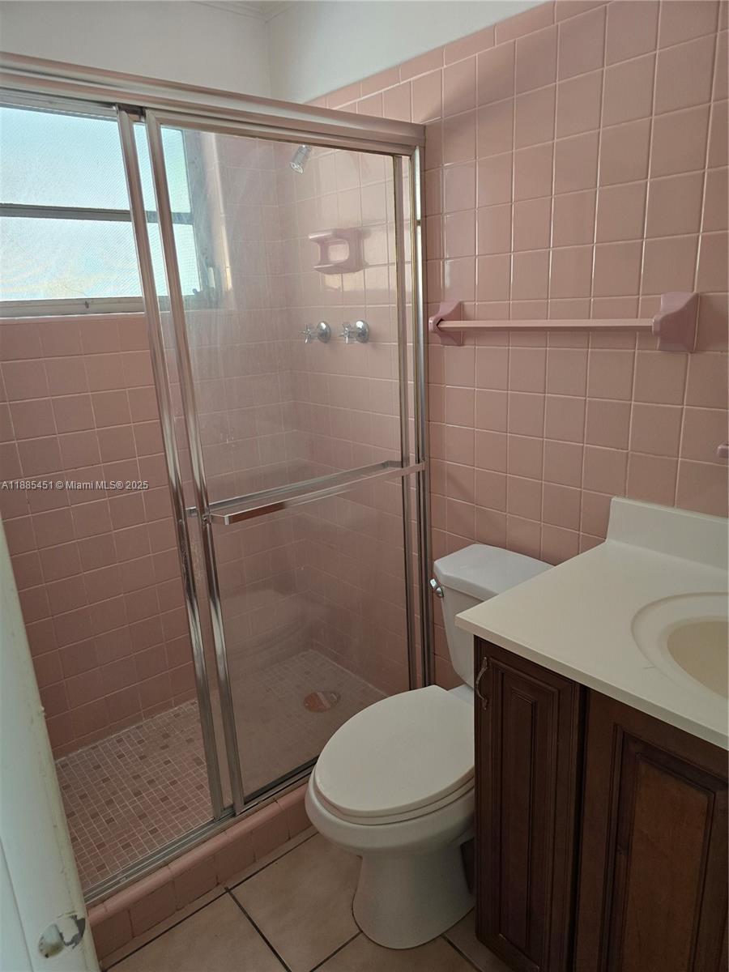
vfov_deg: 73.9
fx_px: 646
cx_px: 364
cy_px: 486
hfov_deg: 58.9
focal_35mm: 23
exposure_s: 1/120
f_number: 1.7
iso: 200
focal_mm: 6.3
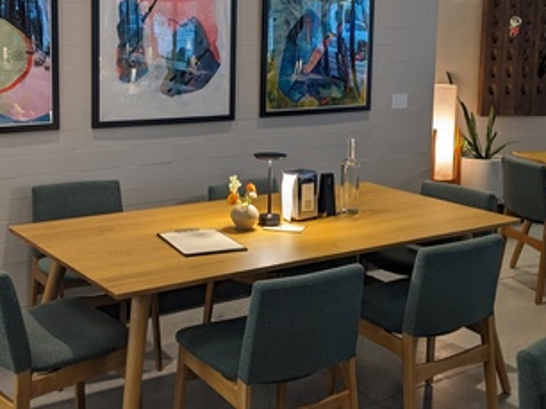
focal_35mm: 53
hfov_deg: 36.2
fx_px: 835
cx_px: 277
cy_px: 125
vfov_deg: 27.3
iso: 59
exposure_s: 1/24
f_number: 1.73
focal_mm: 4.38
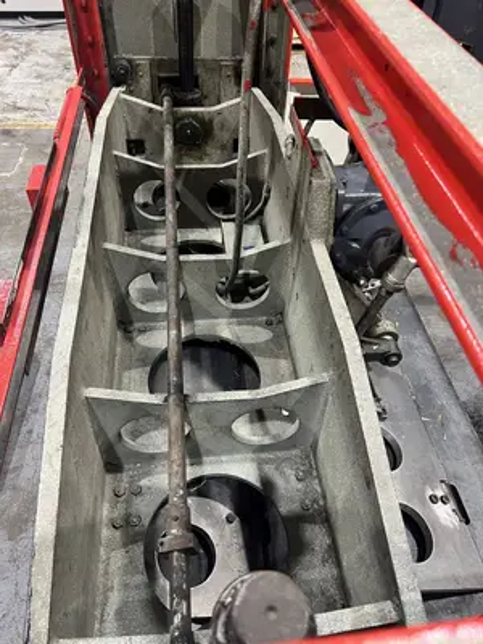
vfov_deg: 67.3
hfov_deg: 53.1
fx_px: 484
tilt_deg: -46.9
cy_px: 322
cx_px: 242
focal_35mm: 26
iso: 160
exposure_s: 1/60
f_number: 1.5
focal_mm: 5.7
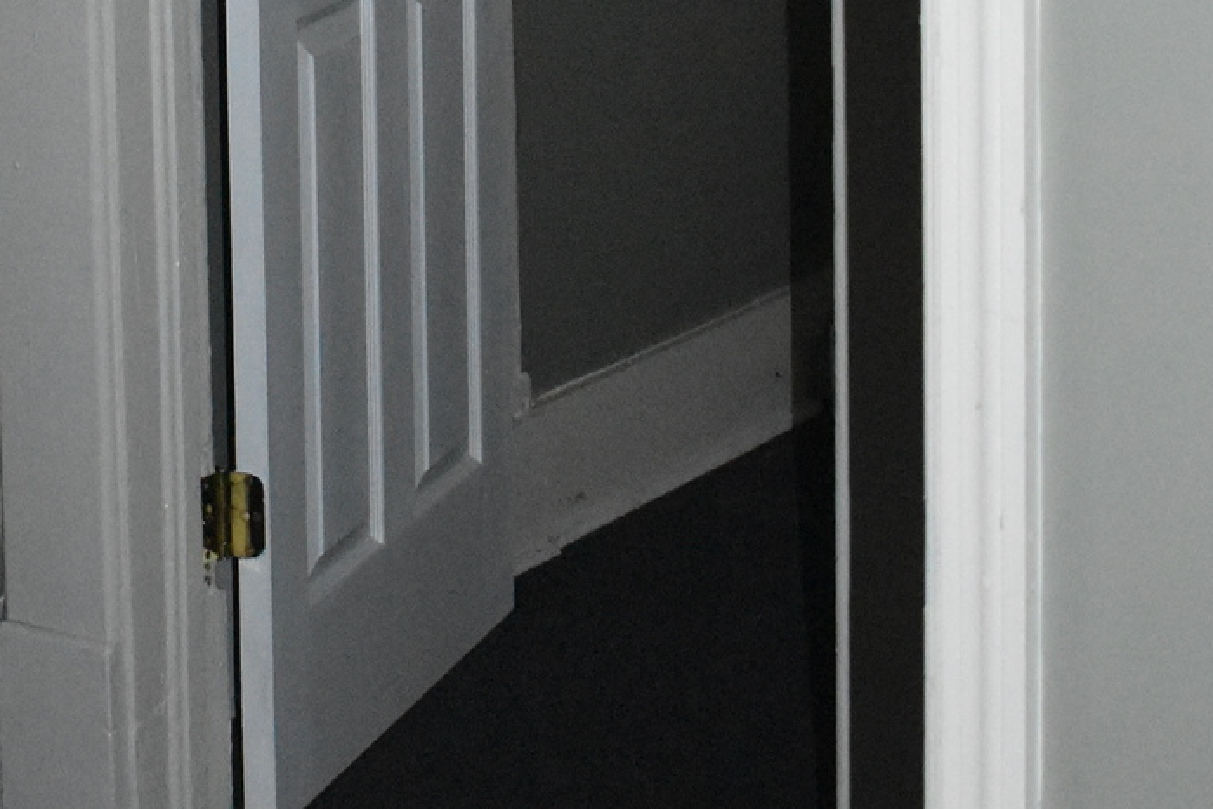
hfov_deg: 17.8
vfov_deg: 11.7
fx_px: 3829
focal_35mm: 114
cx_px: 151
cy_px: -255
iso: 5000
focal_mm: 23
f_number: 3.8
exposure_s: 1/60
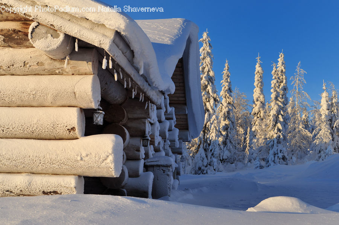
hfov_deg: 31.9
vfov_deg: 21.5
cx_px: 170
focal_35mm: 63
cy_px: 112
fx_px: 592
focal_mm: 42
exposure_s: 1/250
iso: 200
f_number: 10
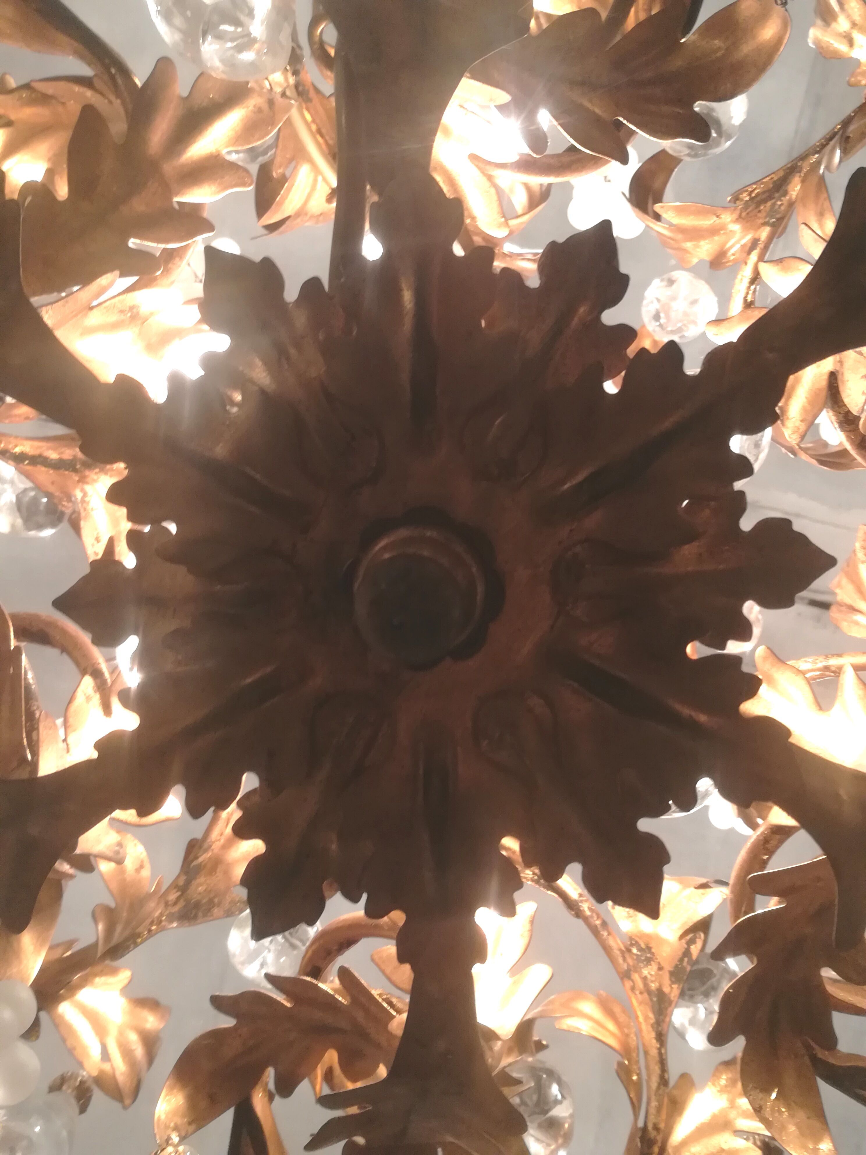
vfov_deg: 55.4
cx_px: 433
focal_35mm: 33
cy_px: 578
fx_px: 1101
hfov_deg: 42.9
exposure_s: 1/33.3
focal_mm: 3.83
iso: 160
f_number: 2.2
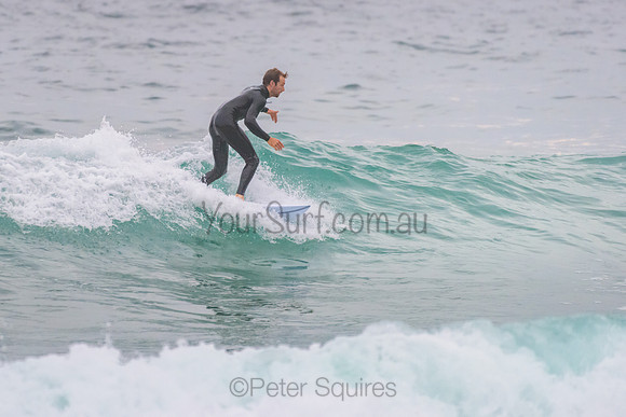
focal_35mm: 613
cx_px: 248
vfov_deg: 2.2
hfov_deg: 3.4
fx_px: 10663
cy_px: 165
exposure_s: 1/1250
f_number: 5.6
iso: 2000
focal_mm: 500
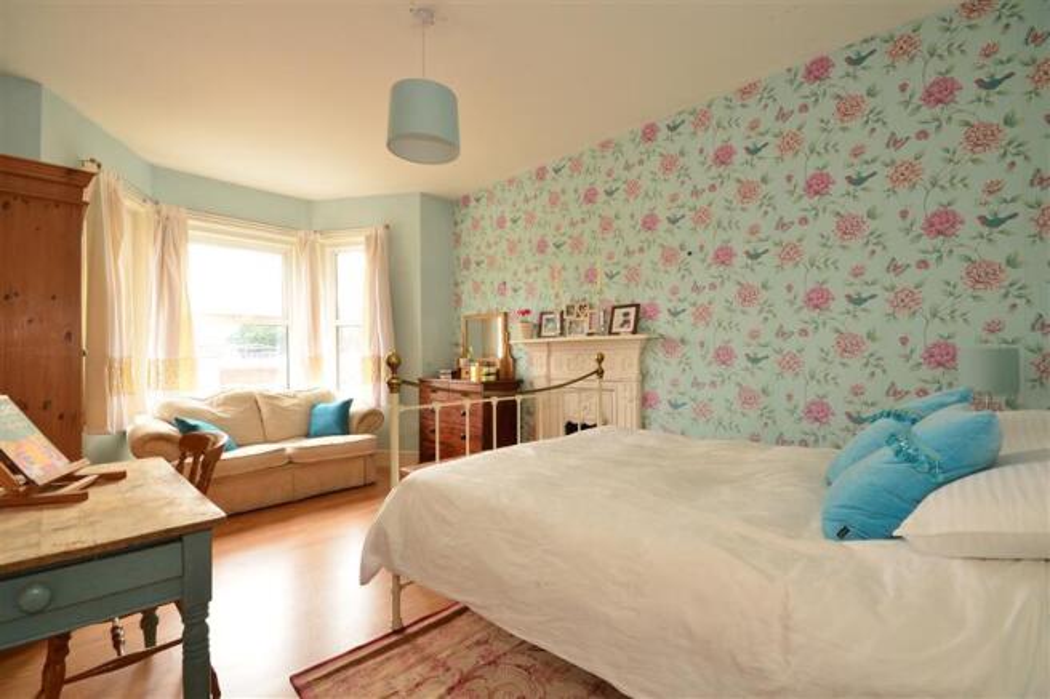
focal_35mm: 15
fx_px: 437
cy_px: 350
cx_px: 525
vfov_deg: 77.3
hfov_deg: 100.4
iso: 400
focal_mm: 10
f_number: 13
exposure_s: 1/10
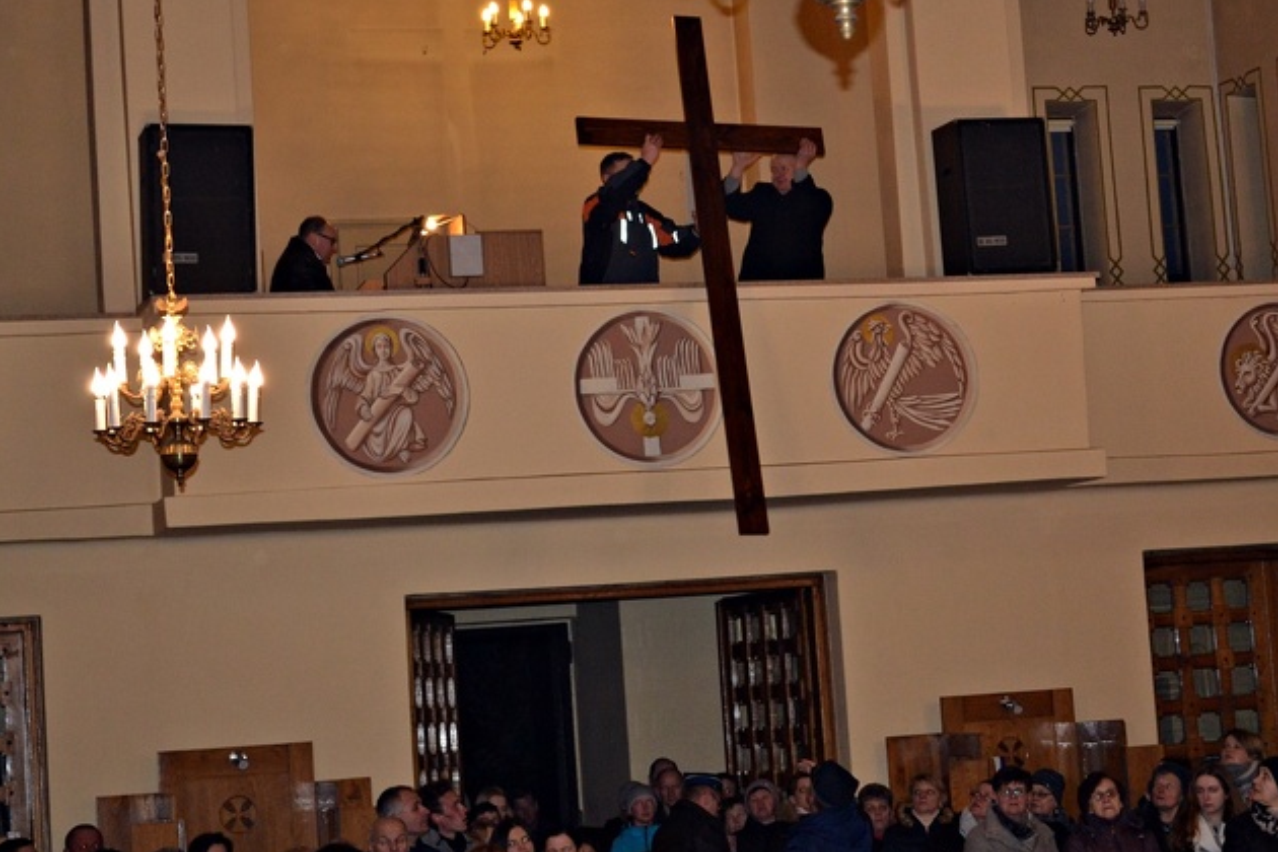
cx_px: 718
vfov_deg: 16.4
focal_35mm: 83
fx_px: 2946
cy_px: 337
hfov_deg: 24.5
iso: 1000
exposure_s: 1/60
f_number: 5.3
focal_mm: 44
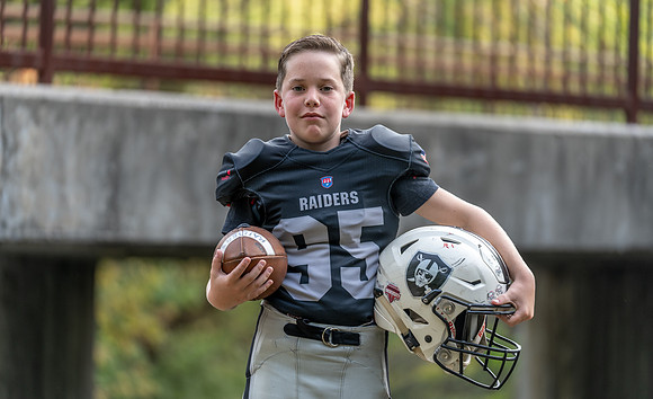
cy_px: 181
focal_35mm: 151
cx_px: 326
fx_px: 2666
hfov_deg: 14.0
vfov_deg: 8.5
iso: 160
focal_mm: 147
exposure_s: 1/320
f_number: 2.8
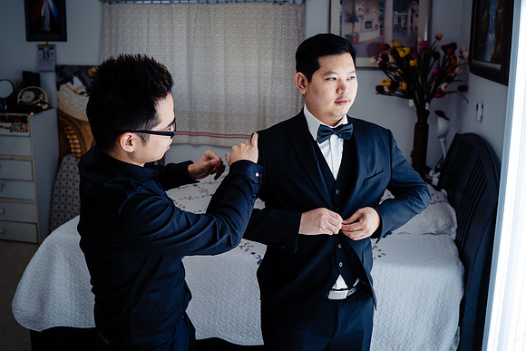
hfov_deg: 54.5
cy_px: 144
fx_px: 509
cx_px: 289
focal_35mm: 35
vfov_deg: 37.9
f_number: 2.8
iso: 125
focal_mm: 28
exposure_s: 1/160
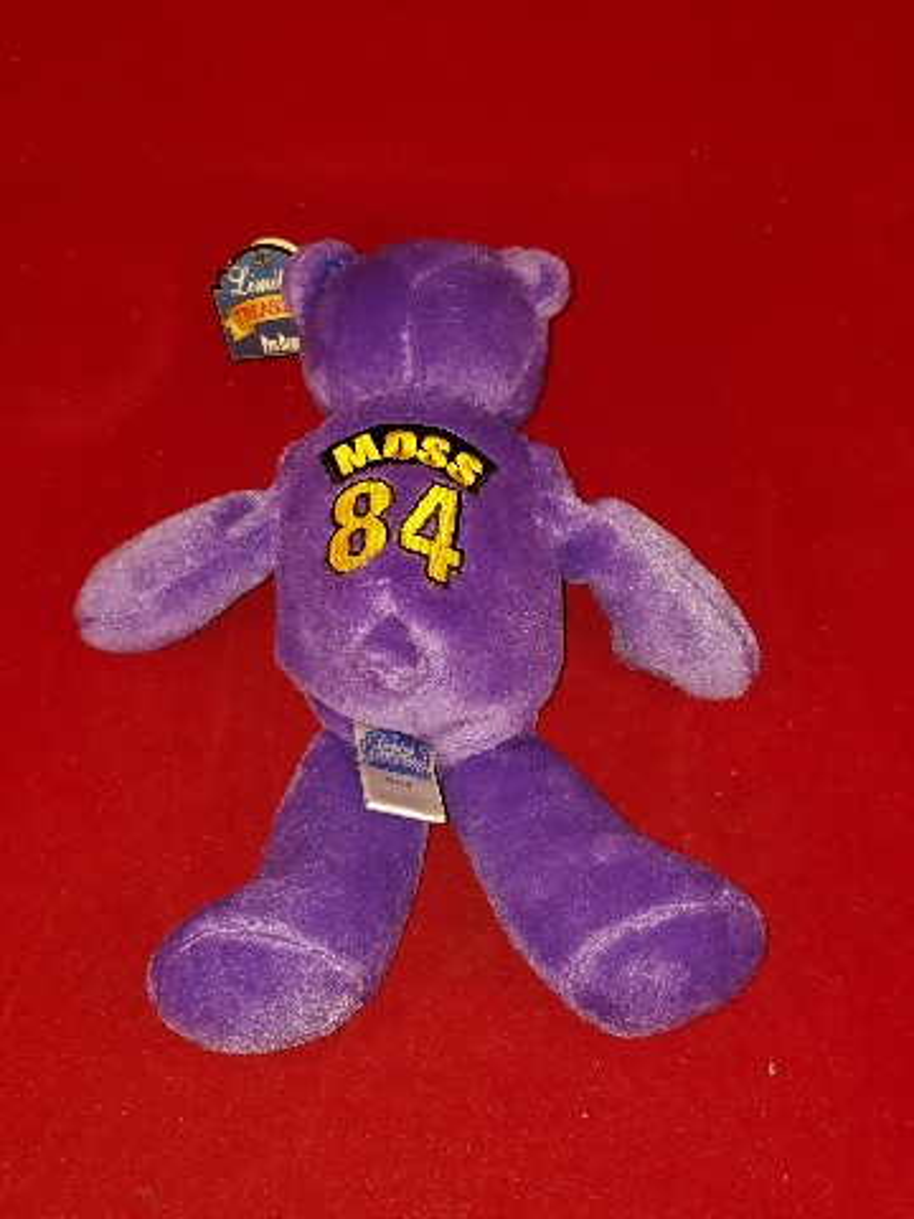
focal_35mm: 26
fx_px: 915
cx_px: 457
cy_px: 610
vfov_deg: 67.3
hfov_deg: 53.1
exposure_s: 1/40
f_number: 1.7
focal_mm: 4.2
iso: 100
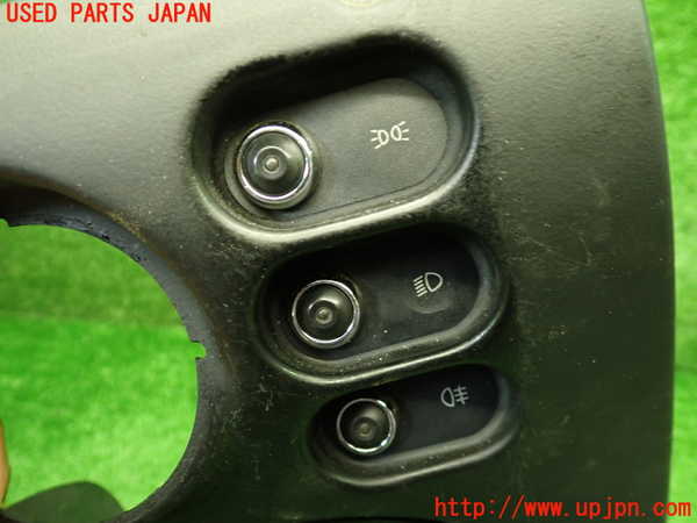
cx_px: 348
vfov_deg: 46.8
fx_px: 604
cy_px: 262
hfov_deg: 60.0
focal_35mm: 30
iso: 500
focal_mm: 5.4
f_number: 2.3
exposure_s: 1/30
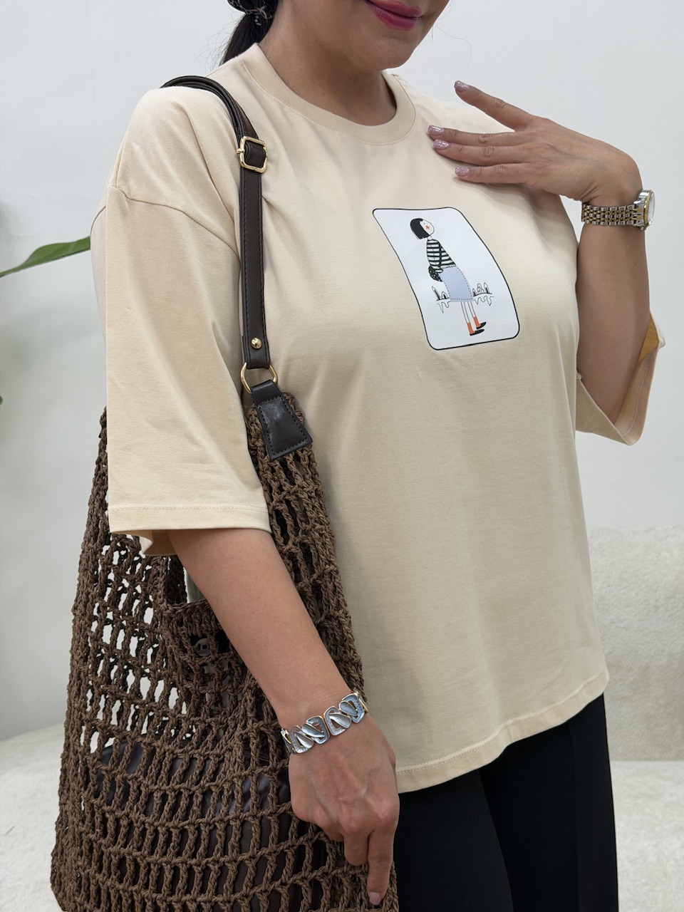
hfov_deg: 30.3
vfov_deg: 39.7
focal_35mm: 48
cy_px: 456
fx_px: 1265
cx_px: 342
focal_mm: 6.76
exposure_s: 1/669
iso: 64
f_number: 1.78
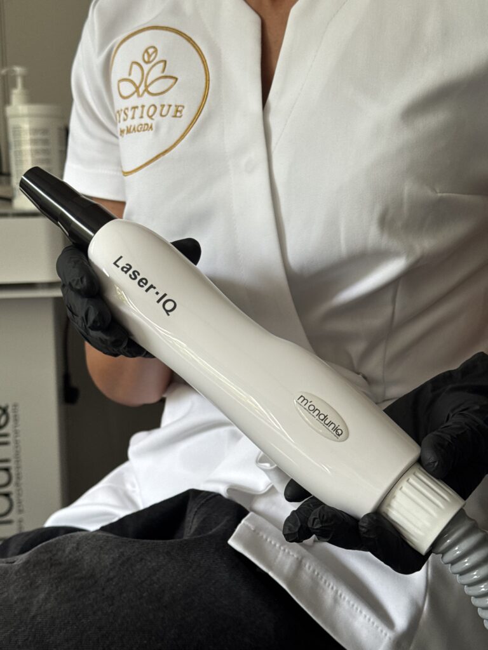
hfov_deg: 30.3
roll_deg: +1.3
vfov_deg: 39.7
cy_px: 325
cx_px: 244
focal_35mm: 48
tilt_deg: -7.9
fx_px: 902
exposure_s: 1/121
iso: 80
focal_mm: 6.76
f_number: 1.78
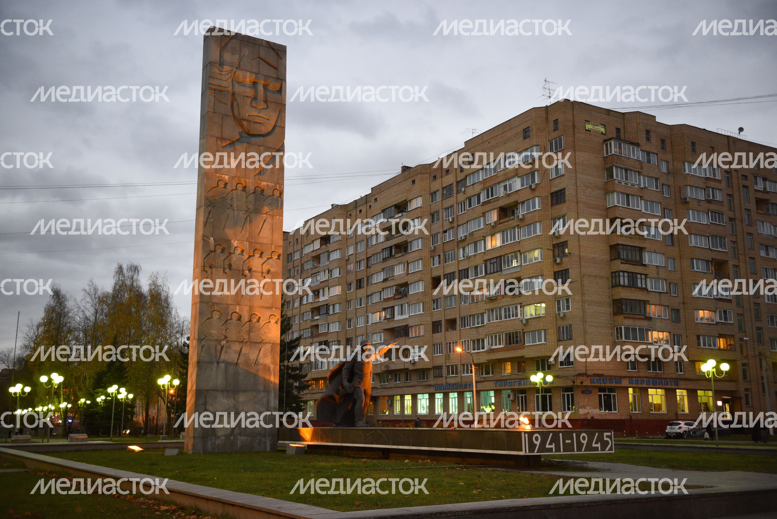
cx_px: 388
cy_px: 260
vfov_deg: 35.1
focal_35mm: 38
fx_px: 820
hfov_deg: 50.7
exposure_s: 1/80
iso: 2000
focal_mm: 38
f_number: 2.8
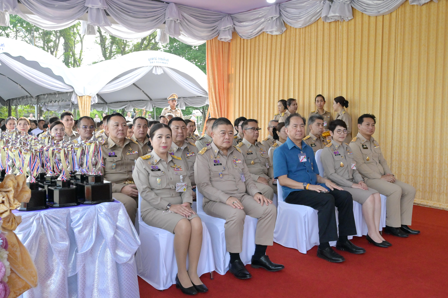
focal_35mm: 36
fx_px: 448
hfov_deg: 53.1
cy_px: 149
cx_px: 224
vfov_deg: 36.9
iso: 3200
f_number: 6.7
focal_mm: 24
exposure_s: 1/1000
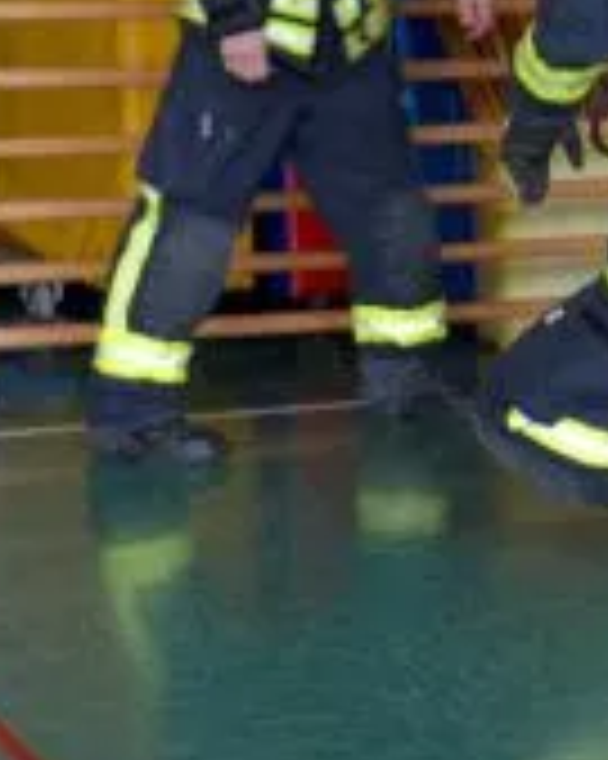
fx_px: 3035
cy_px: 49
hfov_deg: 11.2
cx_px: 788
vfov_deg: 14.1
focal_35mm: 135
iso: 800
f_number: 4
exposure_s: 1/40
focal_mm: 25
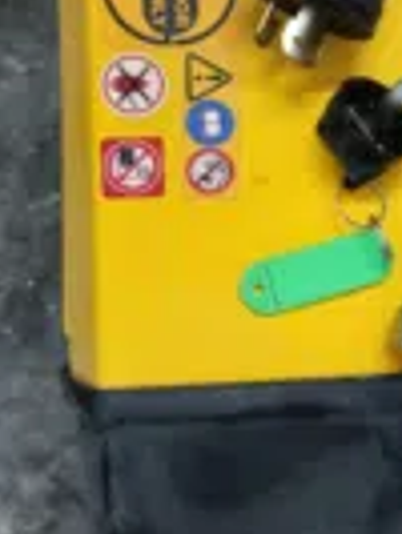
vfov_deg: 27.9
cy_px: 157
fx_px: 1067
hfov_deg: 20.0
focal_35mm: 69
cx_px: 486
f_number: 1.8
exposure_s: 1/50
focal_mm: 5.54
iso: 640
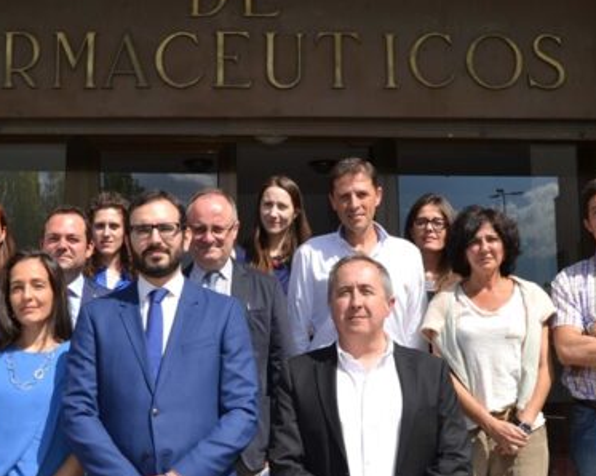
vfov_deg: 26.2
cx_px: 236
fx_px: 1023
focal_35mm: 58
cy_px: 256
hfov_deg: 32.4
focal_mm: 20
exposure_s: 1/200
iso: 100
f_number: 10
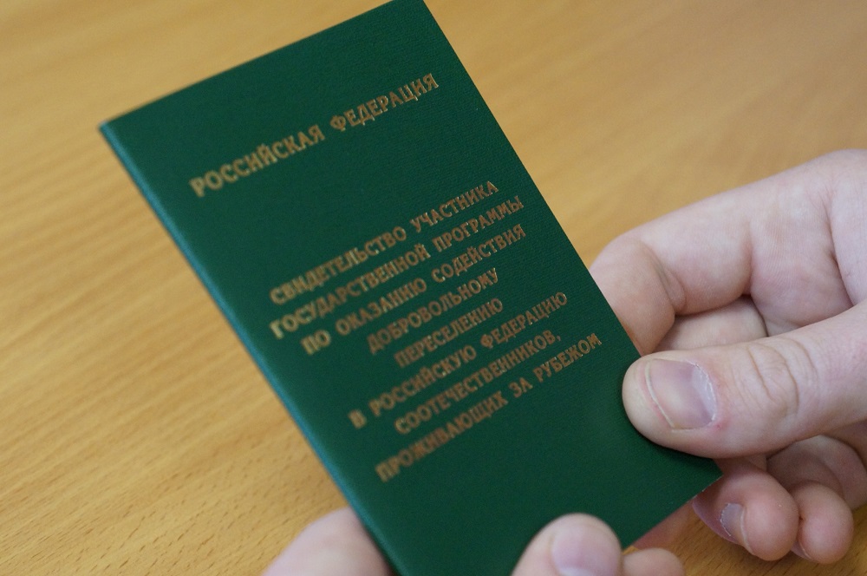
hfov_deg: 24.6
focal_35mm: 82
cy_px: 288
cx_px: 434
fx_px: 1984
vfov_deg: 16.5
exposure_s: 1/100
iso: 3200
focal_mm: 55
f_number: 5.6
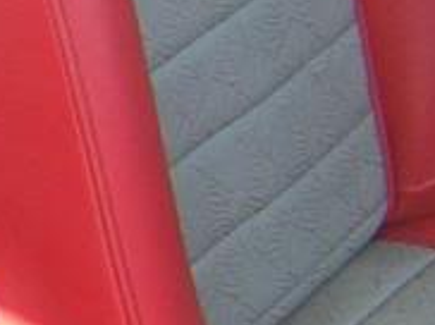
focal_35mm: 203
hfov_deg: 9.5
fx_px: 2548
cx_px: -225
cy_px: 191
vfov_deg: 7.3
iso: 100
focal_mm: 4.7
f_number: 2.6
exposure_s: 1/83.7
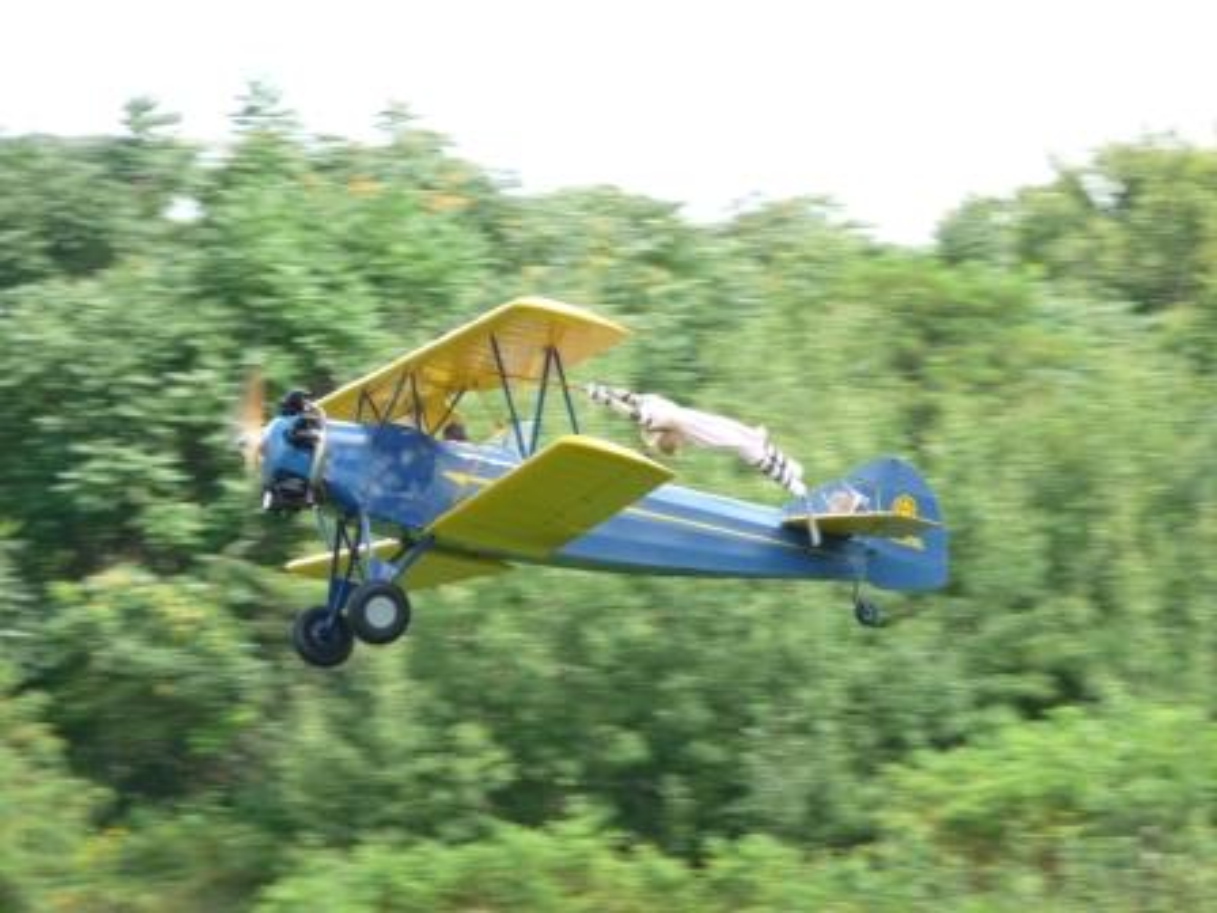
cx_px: 608
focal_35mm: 280
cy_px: 456
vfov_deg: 5.3
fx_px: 9844
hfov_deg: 7.1
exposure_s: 1/125
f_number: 4.9
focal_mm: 47
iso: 125
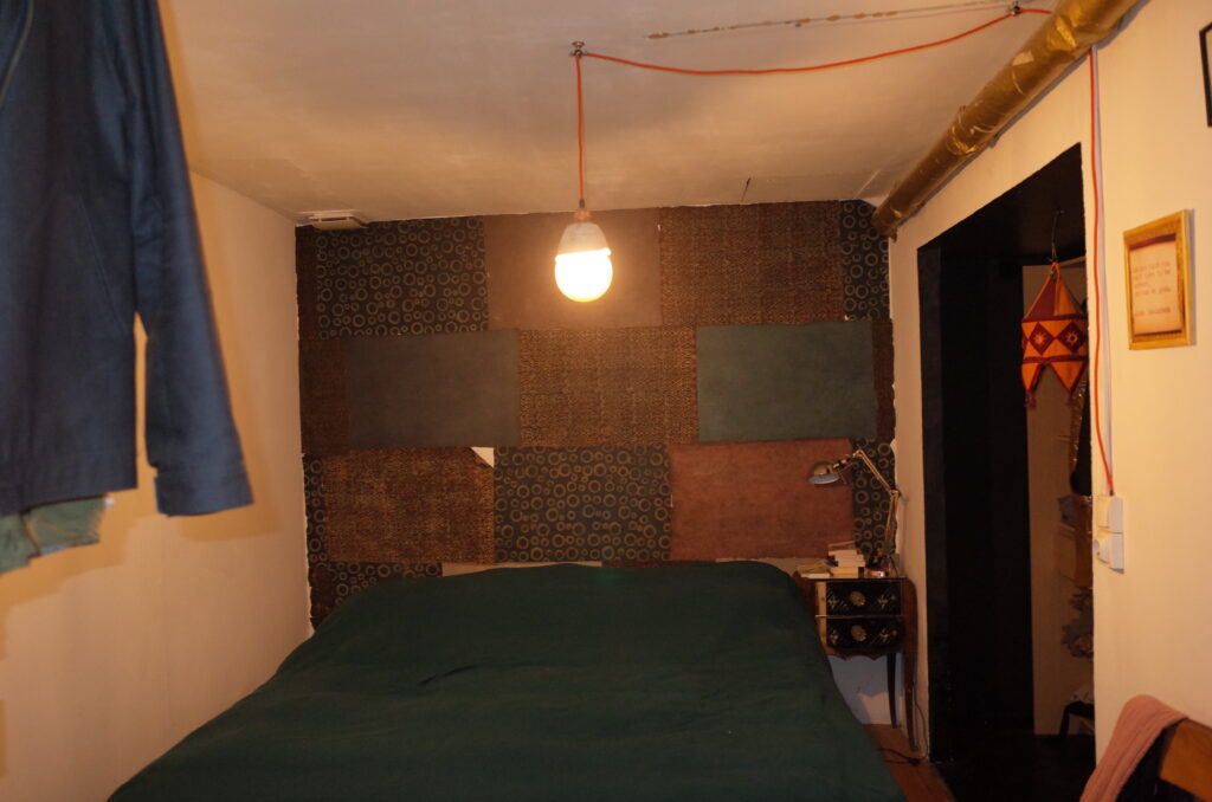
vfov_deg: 46.2
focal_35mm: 28
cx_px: 606
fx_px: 941
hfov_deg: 65.6
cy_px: 401
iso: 1600
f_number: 2.8
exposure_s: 1/40
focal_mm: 18.3
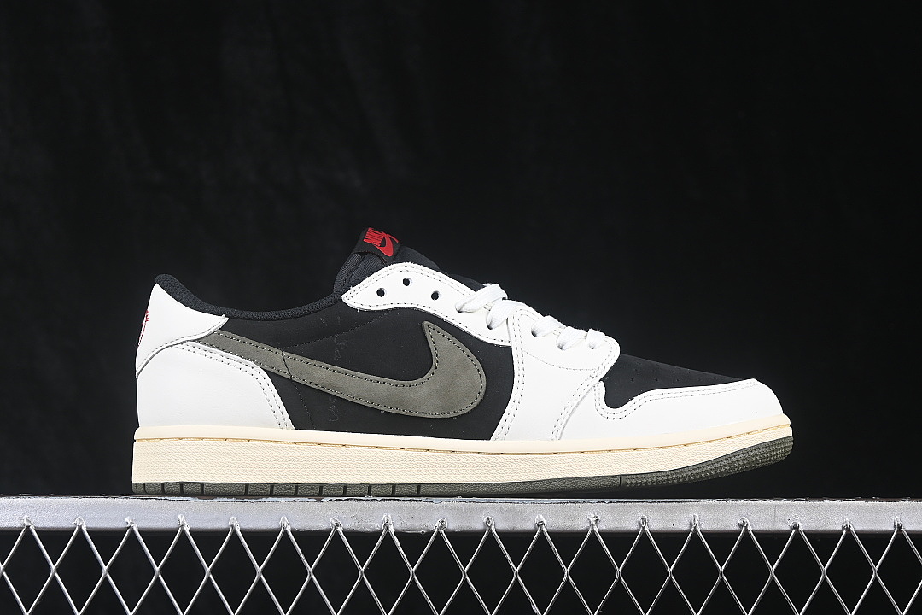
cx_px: 461
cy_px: 308
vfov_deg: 18.2
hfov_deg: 27.0
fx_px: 1921
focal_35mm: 75
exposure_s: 1/60
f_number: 7.1
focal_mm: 50
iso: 160
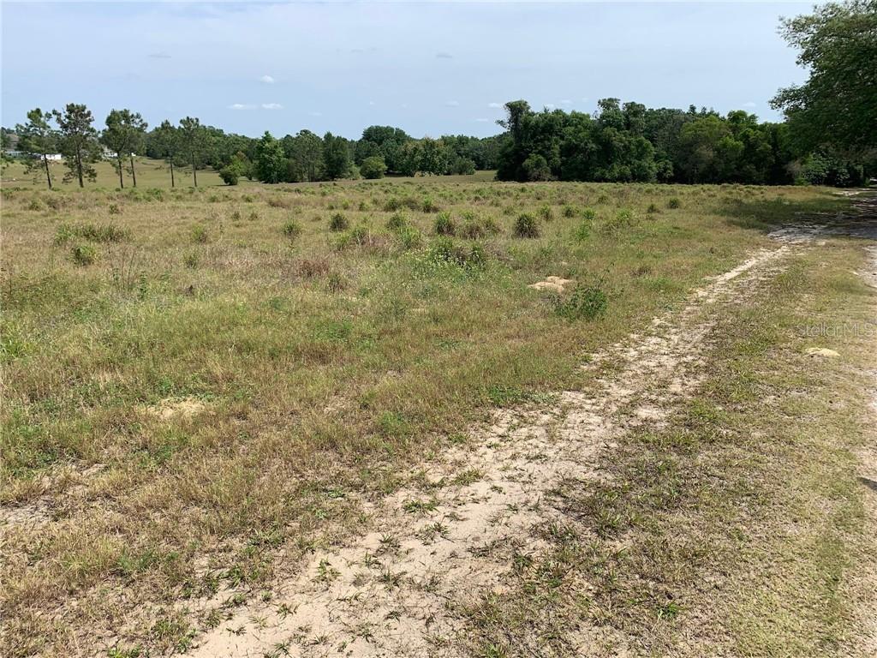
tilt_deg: -14.5
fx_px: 659
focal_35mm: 26
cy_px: 329
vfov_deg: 53.1
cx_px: 438
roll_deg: -0.6
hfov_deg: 67.3
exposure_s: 1/2309
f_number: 1.8
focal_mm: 4.25
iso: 25
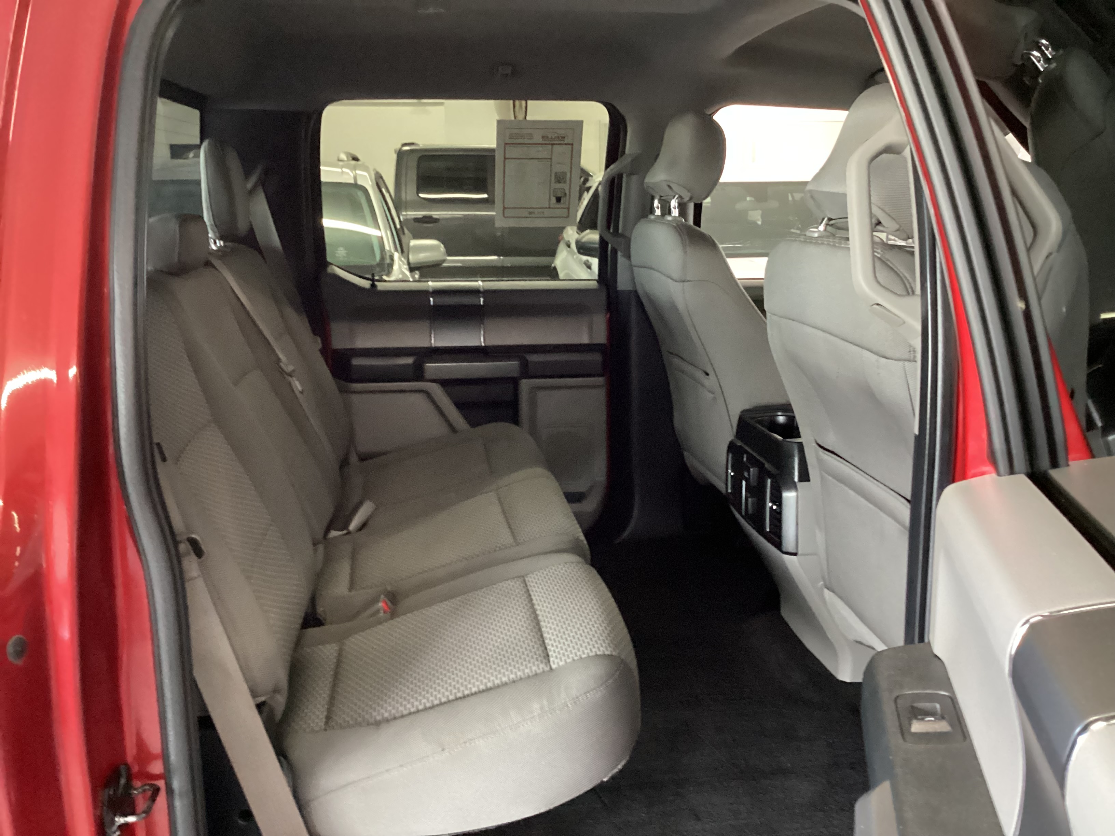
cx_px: 558
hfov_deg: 58.4
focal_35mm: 31
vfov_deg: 45.4
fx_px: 999
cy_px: 418
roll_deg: +0.9
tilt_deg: -18.4
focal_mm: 3.3
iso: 640
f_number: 2.4
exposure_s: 1/30
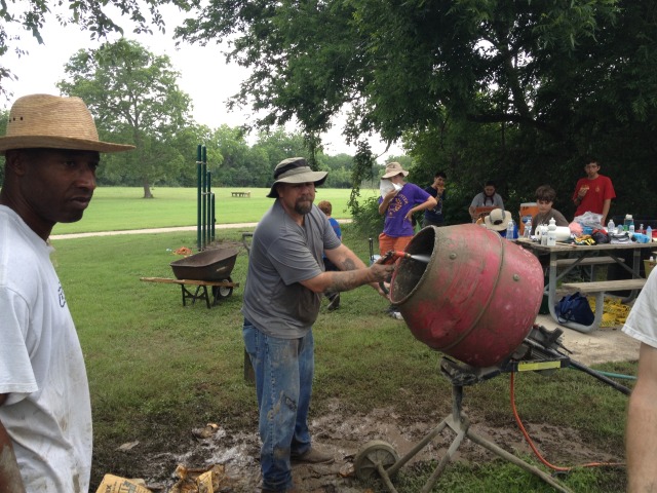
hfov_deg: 52.6
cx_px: 328
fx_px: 664
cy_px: 246
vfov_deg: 40.7
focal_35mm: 35
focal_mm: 4.28
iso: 50
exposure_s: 1/127
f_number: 2.4
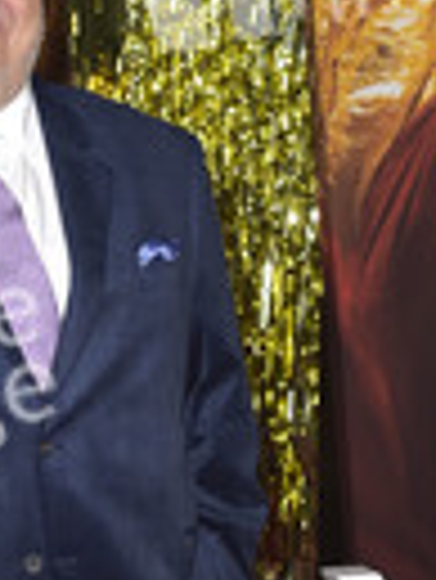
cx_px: -43
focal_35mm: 149
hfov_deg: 9.9
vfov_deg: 13.0
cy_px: 620
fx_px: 2498
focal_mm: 50
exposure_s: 1/250
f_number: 6.3
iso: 1250
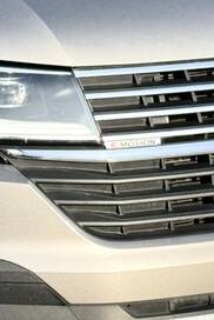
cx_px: -38
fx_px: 1957
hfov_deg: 6.2
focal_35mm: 220
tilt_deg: -9.3
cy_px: 51
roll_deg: +1.0
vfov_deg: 9.3
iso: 64
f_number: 1.78
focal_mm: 6.76
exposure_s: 1/1637
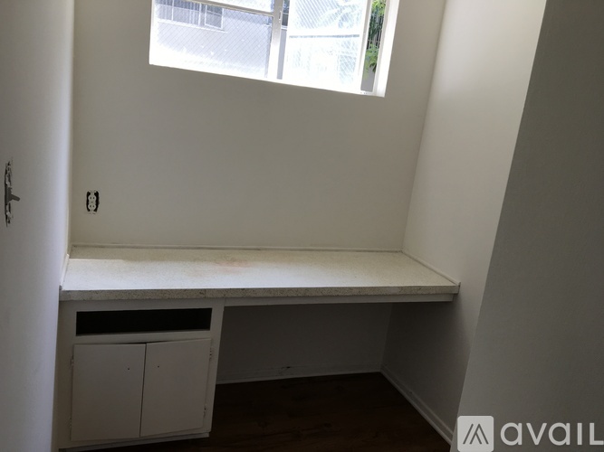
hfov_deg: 61.7
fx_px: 506
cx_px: 302
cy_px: 226
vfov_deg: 48.2
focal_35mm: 29
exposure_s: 1/120
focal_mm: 4.15
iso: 32
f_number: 2.2
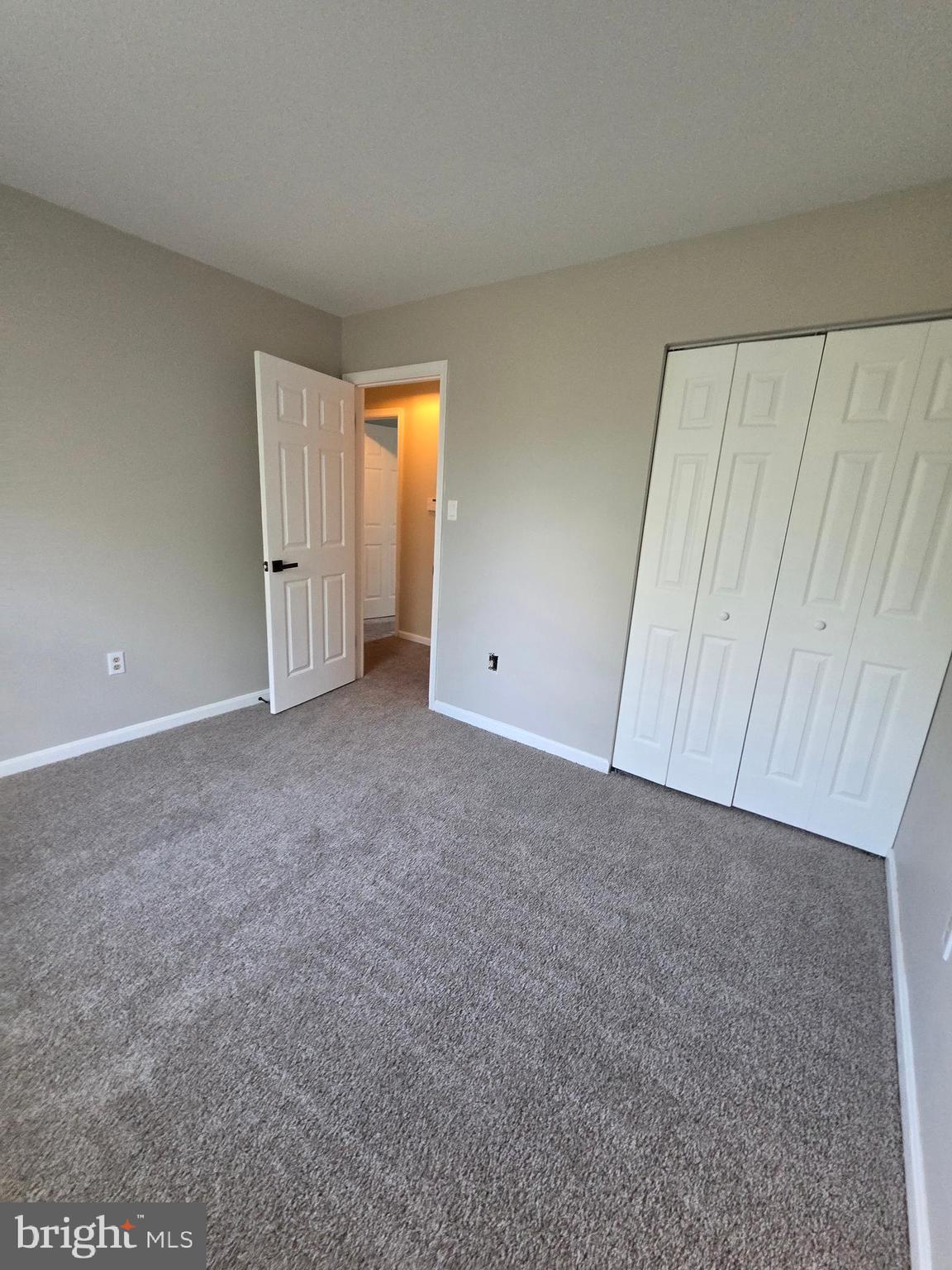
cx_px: 476
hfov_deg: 89.9
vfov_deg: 106.2
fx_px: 477
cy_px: 635
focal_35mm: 13
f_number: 2.2
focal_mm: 2.2
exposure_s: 1/60
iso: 400
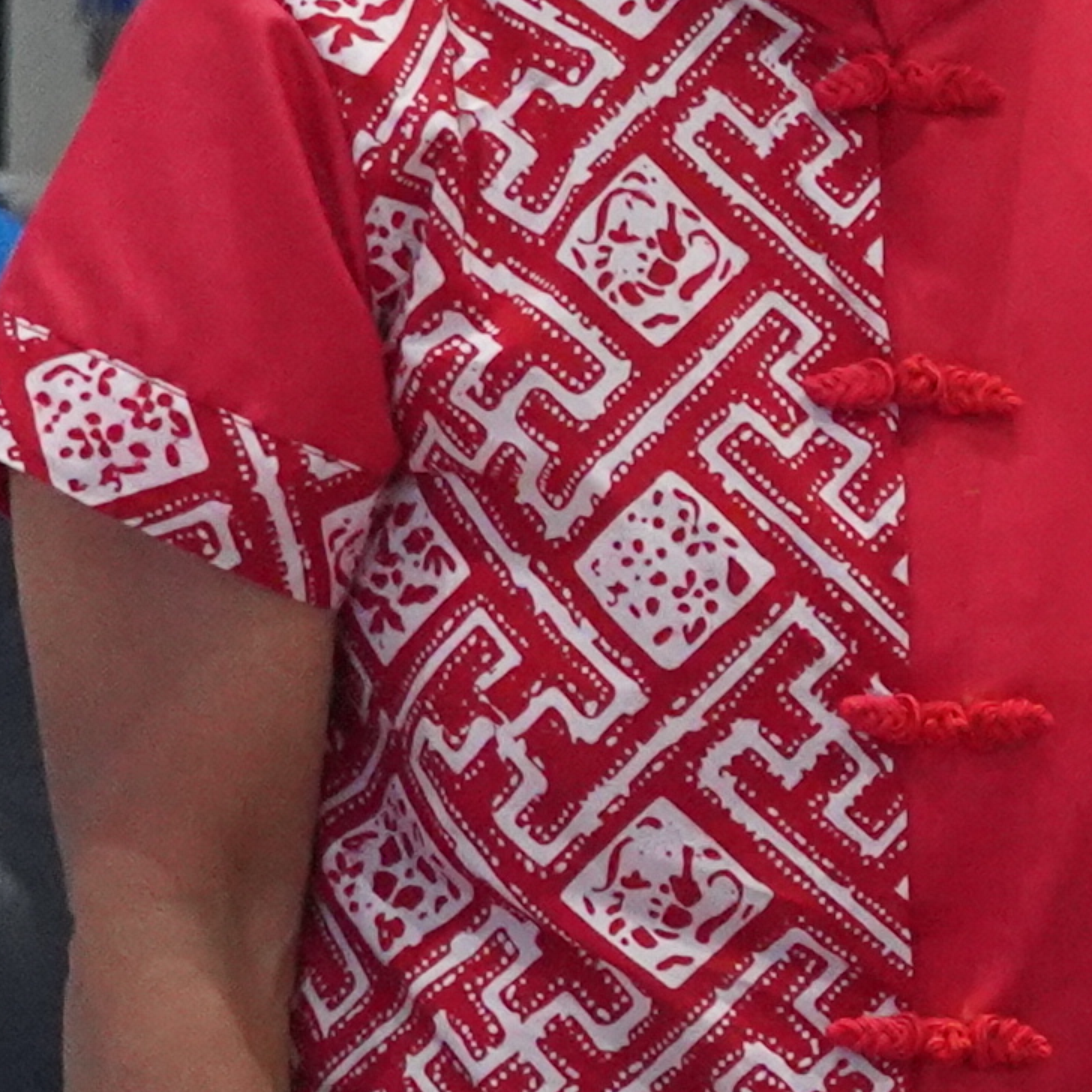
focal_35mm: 273
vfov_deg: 6.4
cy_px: 406
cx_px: 3762
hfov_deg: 5.8
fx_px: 9743
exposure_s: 1/160
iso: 8000
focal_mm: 39
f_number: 5
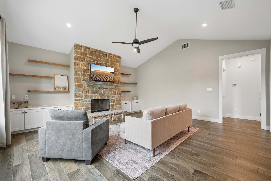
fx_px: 113
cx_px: 136
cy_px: 90
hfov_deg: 100.4
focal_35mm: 15
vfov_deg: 77.3
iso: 800
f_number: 11
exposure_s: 1/13
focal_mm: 15
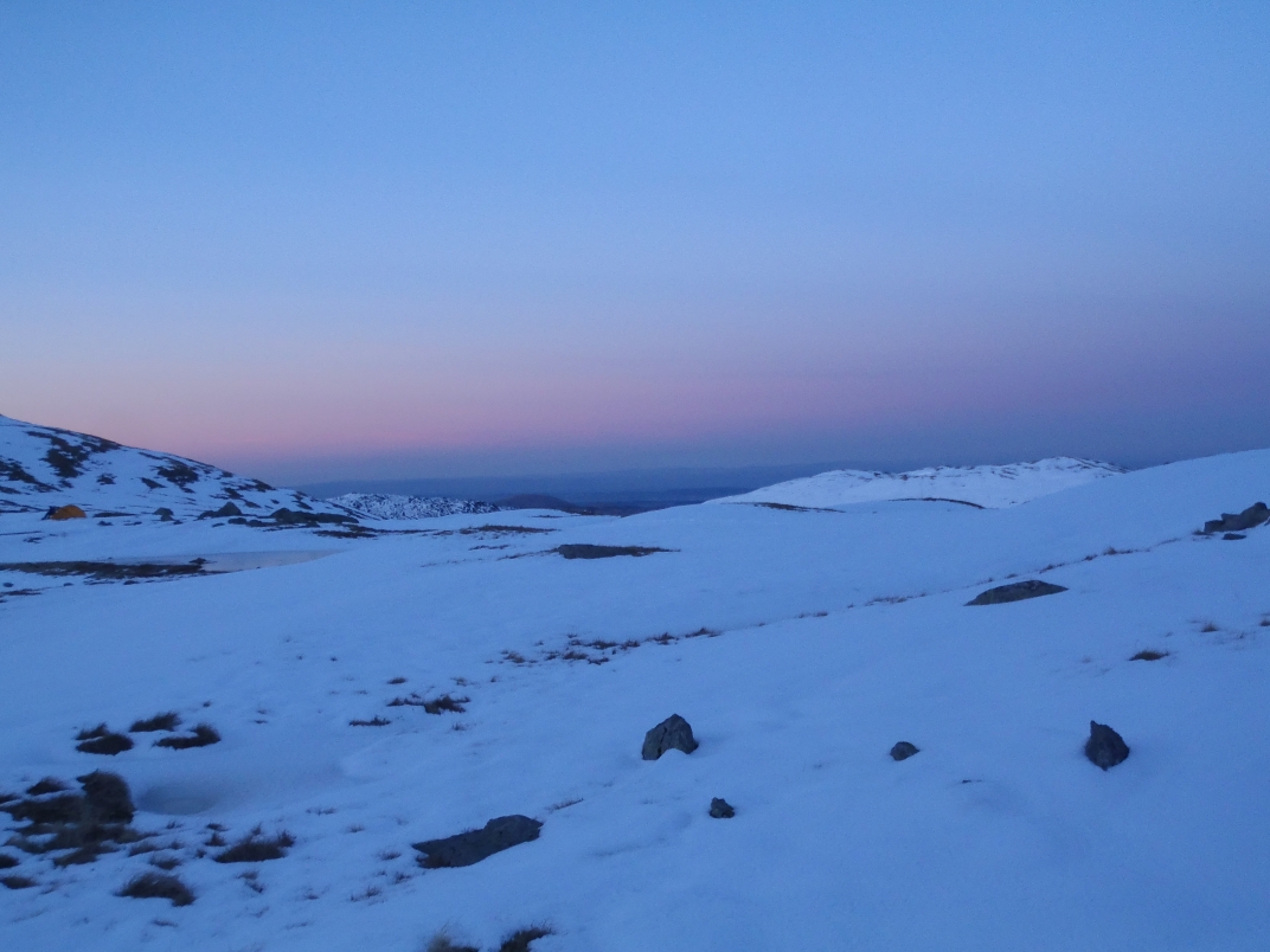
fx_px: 1321
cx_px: 635
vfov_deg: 39.7
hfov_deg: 51.4
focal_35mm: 36
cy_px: 476
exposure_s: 1/40
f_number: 4.1
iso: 160
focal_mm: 6.53
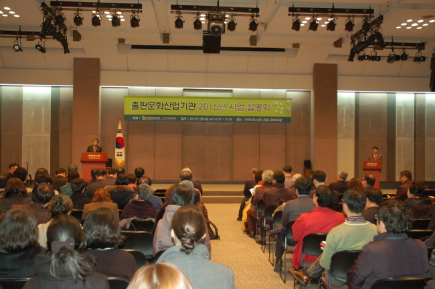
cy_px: 144
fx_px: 453
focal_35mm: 38
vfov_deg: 35.4
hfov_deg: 51.3
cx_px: 218
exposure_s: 1/60
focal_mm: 25
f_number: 3.8
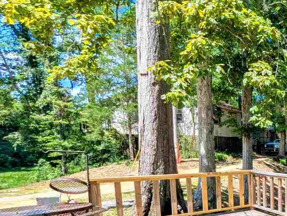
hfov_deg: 40.0
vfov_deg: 39.5
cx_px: 337
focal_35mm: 34
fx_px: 282
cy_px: 184
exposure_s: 1/1027
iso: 48
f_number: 2.2
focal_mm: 1.95
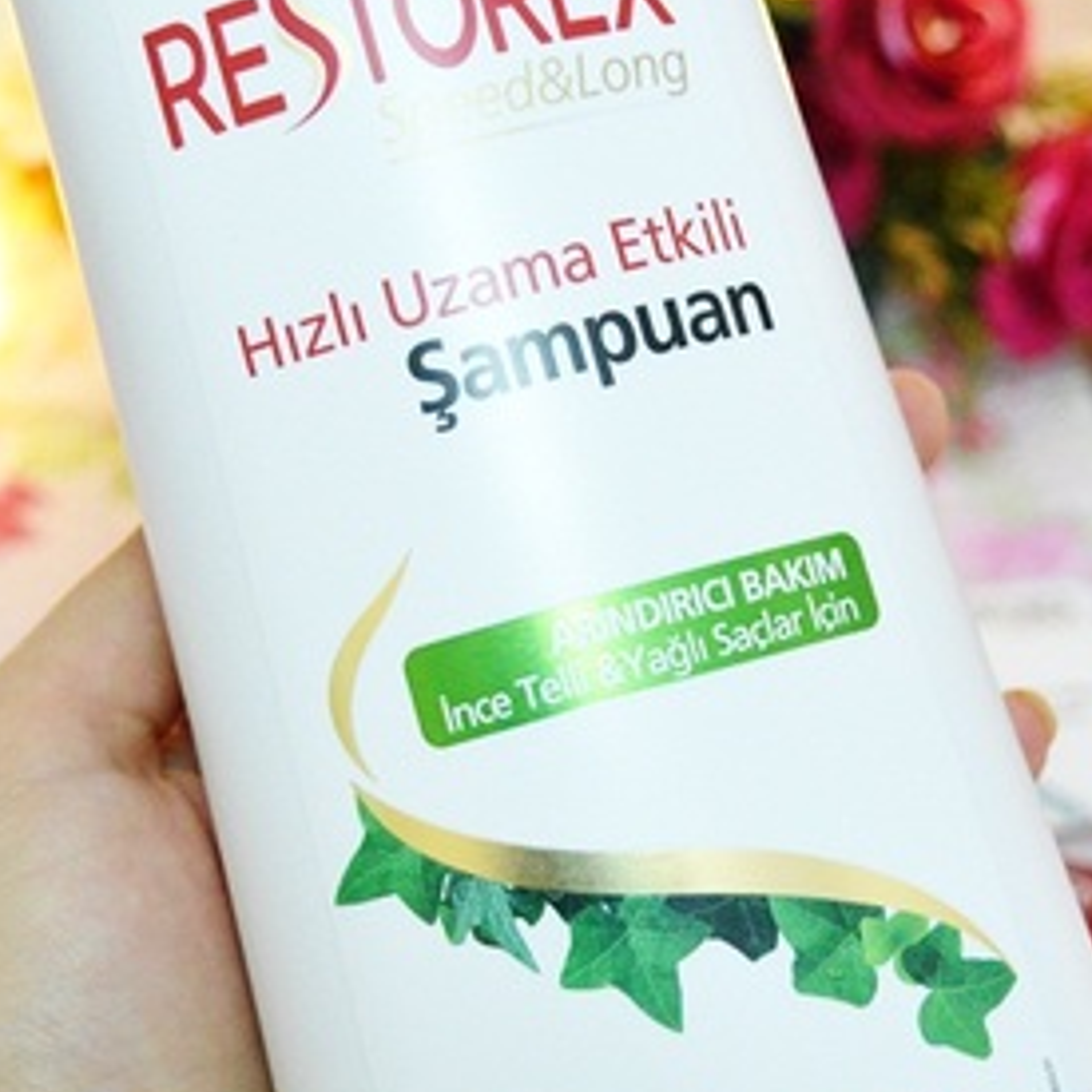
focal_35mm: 83
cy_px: 538
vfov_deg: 20.9
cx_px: 623
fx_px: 2962
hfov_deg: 20.9
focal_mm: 26
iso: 2200
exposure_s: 1/60
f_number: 4
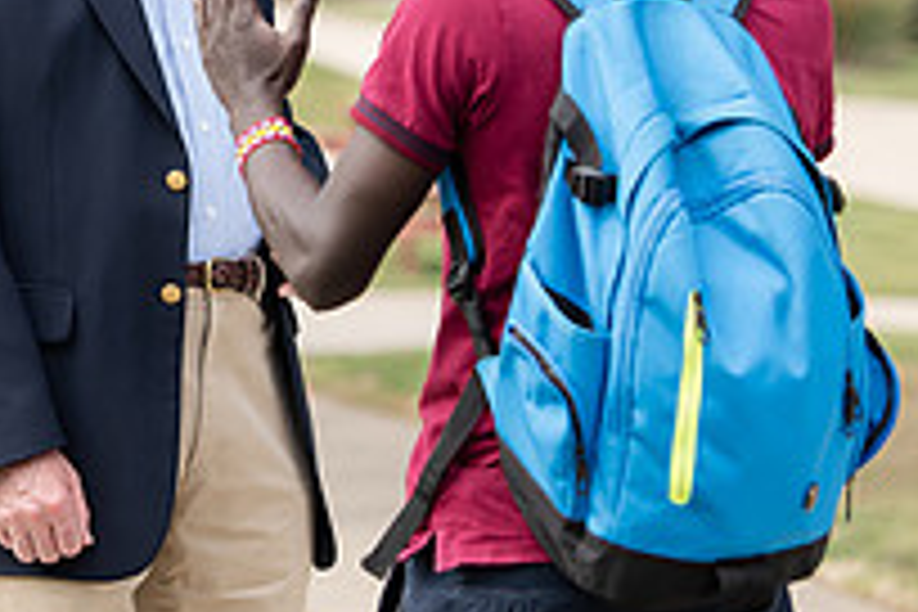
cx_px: 40
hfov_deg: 7.2
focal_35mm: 284
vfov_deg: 4.8
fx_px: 7241
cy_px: 29
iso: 250
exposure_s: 1/500
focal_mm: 100
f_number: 4
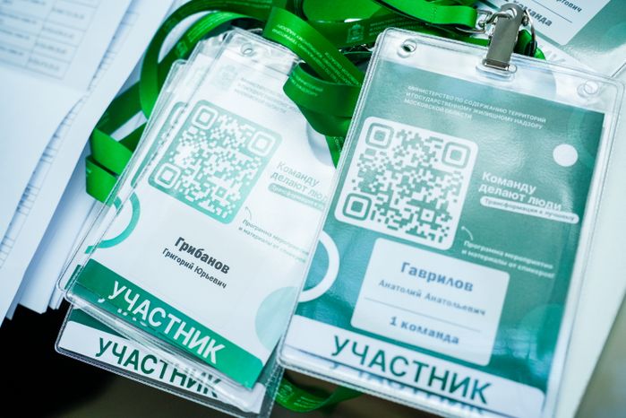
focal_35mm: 38
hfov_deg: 50.7
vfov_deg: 35.1
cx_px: 313
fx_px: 661
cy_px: 209
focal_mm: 38
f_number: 4
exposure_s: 1/500
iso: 2000
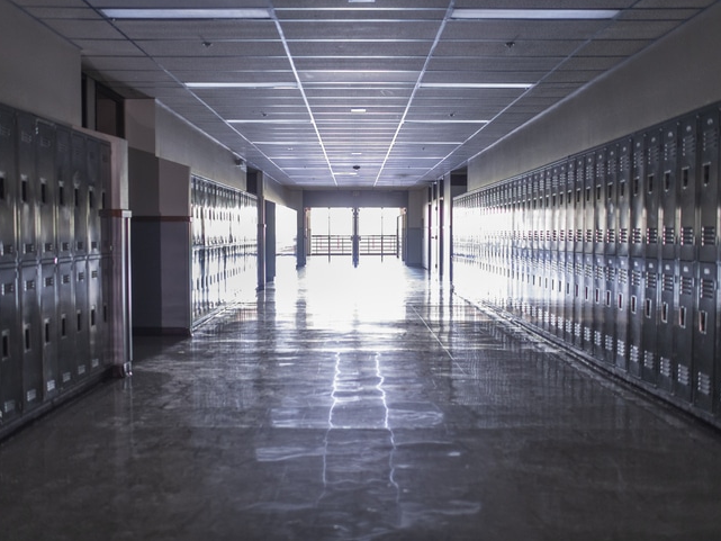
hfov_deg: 49.0
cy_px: 270
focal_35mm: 38
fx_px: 792
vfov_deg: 37.7
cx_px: 355
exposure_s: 1/30
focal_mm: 35
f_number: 2
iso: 1600
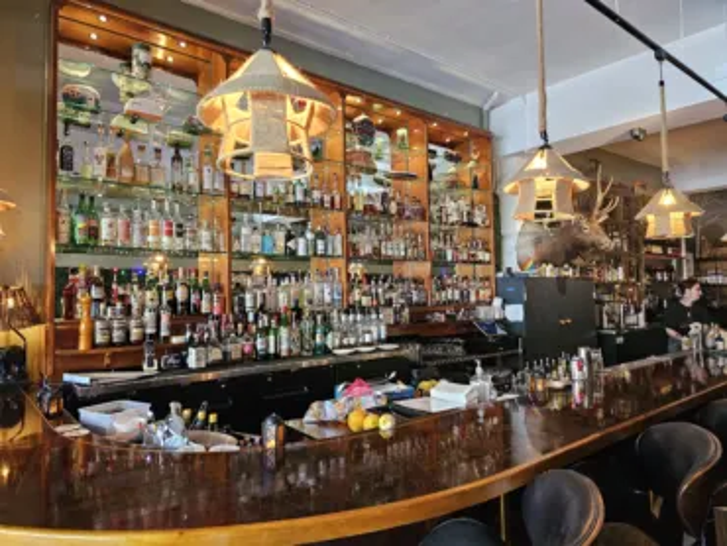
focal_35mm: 23
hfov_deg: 73.9
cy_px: 273
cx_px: 364
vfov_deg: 58.9
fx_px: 483
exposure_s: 1/60
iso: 800
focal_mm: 6.3
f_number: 1.7
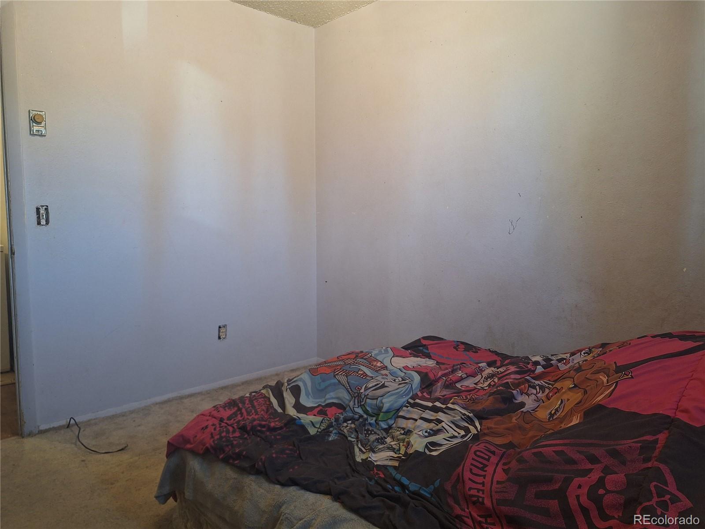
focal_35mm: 23
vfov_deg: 58.9
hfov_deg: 73.9
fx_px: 468
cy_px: 264
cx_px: 352
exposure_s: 1/40
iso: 250
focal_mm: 5.54
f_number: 1.8
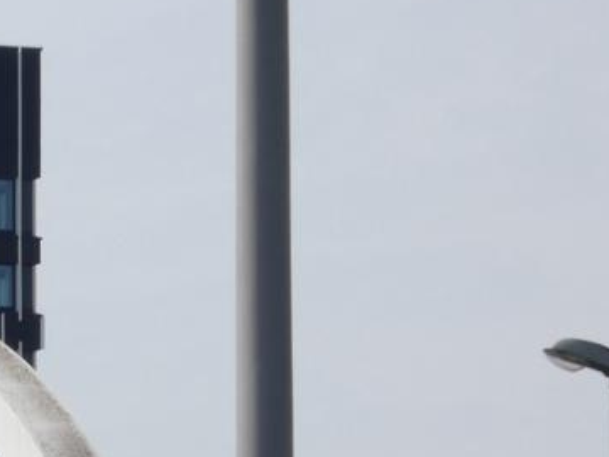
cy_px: 437
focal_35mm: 410
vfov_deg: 3.6
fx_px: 7213
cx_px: -211
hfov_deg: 4.8
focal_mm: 25.8
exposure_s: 1/250
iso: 80
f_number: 8
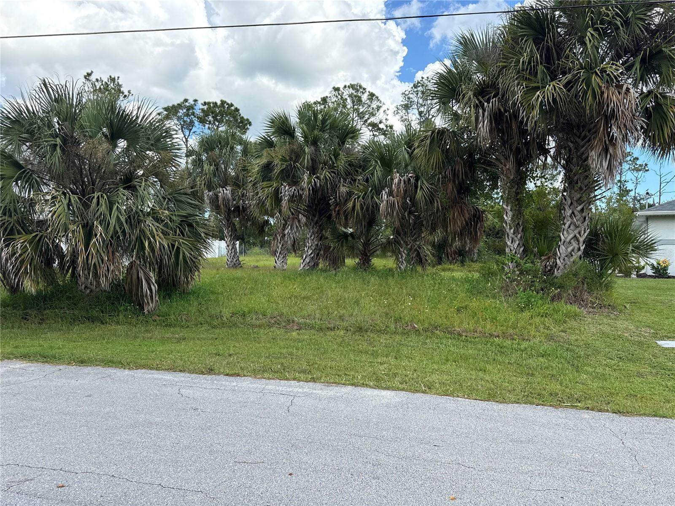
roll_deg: -1.2
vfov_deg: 56.8
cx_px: 338
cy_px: 253
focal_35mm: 24
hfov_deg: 71.6
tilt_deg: -1.2
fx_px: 468
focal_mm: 6.76
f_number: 1.78
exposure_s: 1/2232
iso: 100
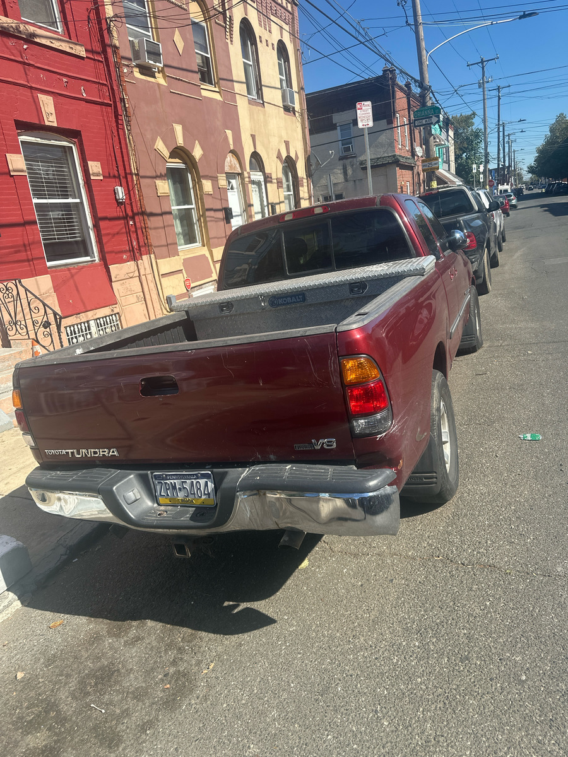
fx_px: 525
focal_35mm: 24
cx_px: 284
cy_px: 378
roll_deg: +8.3
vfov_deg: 71.6
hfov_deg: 56.8
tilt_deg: -14.7
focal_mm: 6.86
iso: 80
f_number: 1.78
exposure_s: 1/2882
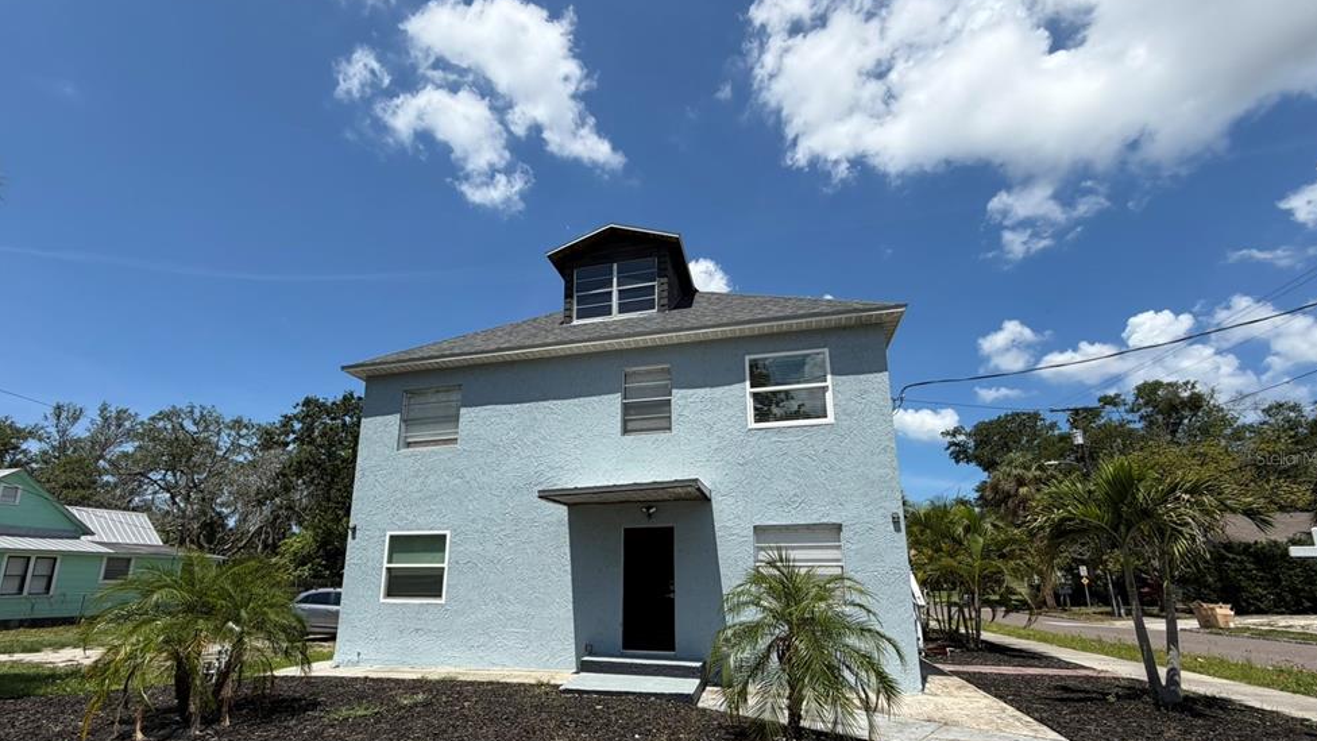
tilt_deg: +11.7
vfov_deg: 66.2
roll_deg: -0.1
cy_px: 458
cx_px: 646
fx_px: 559
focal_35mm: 16
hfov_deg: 99.4
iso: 20
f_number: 2.2
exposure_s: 1/1087
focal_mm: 2.22
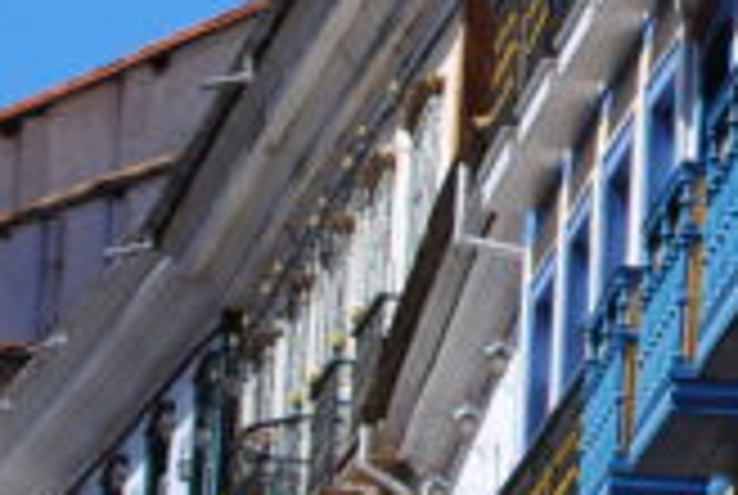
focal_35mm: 385
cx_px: 1652
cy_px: -333
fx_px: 7914
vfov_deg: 3.6
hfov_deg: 5.2
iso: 100
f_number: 8
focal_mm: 55
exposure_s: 1/250
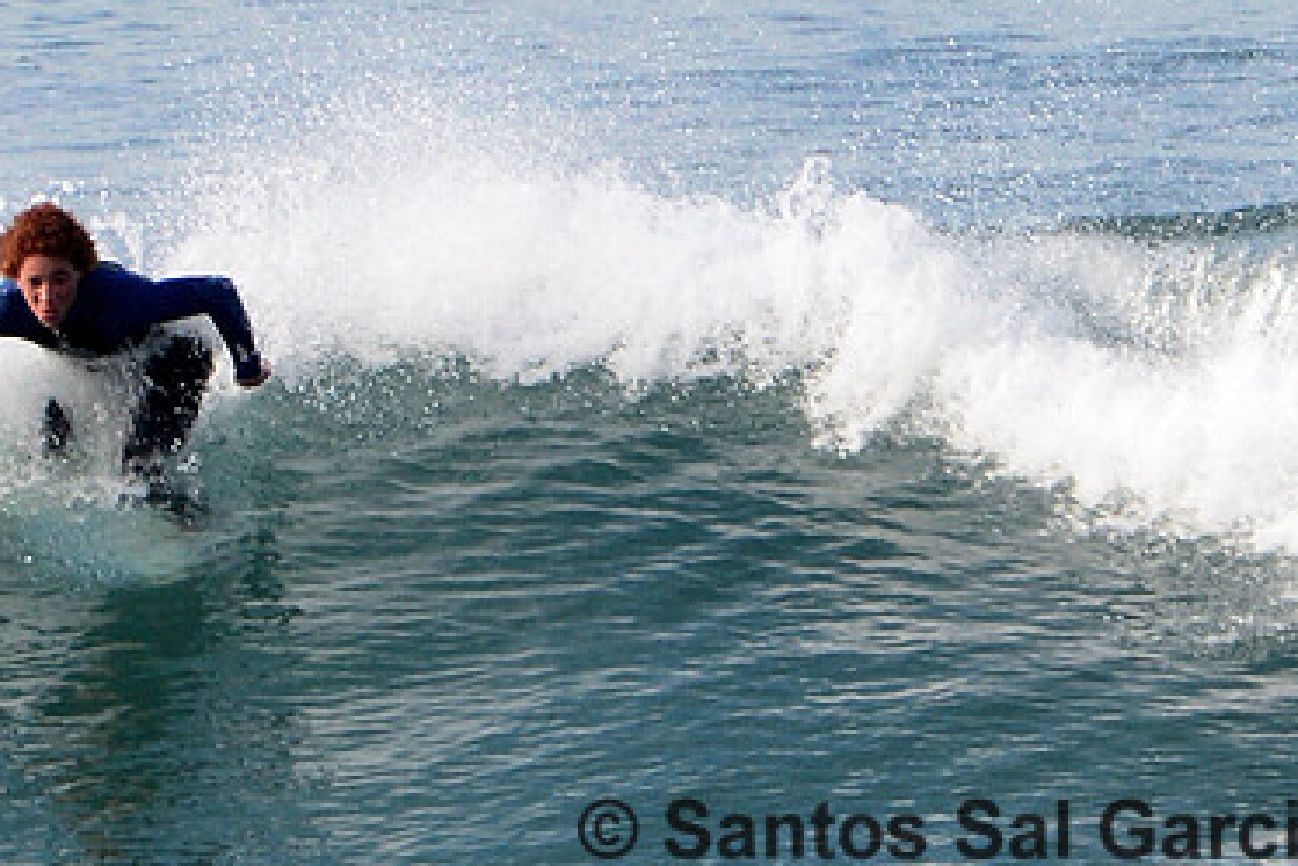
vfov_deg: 1.6
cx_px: 529
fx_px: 30874
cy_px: 353
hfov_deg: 2.4
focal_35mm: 856
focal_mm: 550
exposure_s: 1/400
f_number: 11
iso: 1000
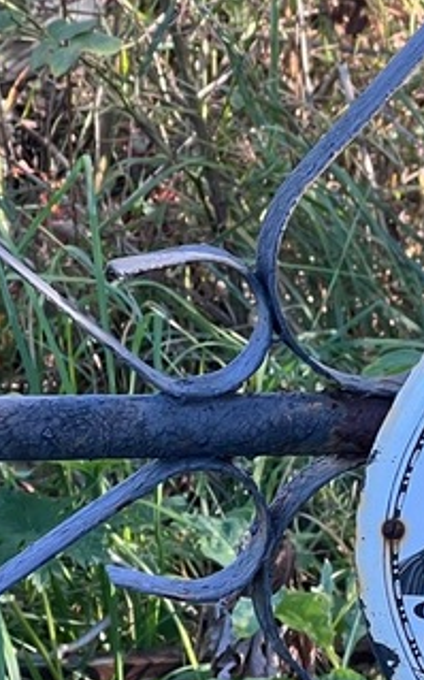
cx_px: 661
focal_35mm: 205
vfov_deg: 10.2
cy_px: 563
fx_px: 3795
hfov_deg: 6.3
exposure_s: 1/99
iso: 50
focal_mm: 9
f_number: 2.8
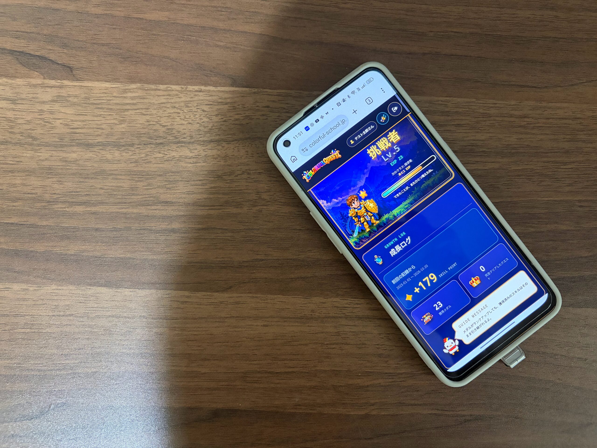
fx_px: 448
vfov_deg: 53.1
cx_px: 298
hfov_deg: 67.3
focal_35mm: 26
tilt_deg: -88.2
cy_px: 224
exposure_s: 1/40
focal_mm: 5.96
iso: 640
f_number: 1.6
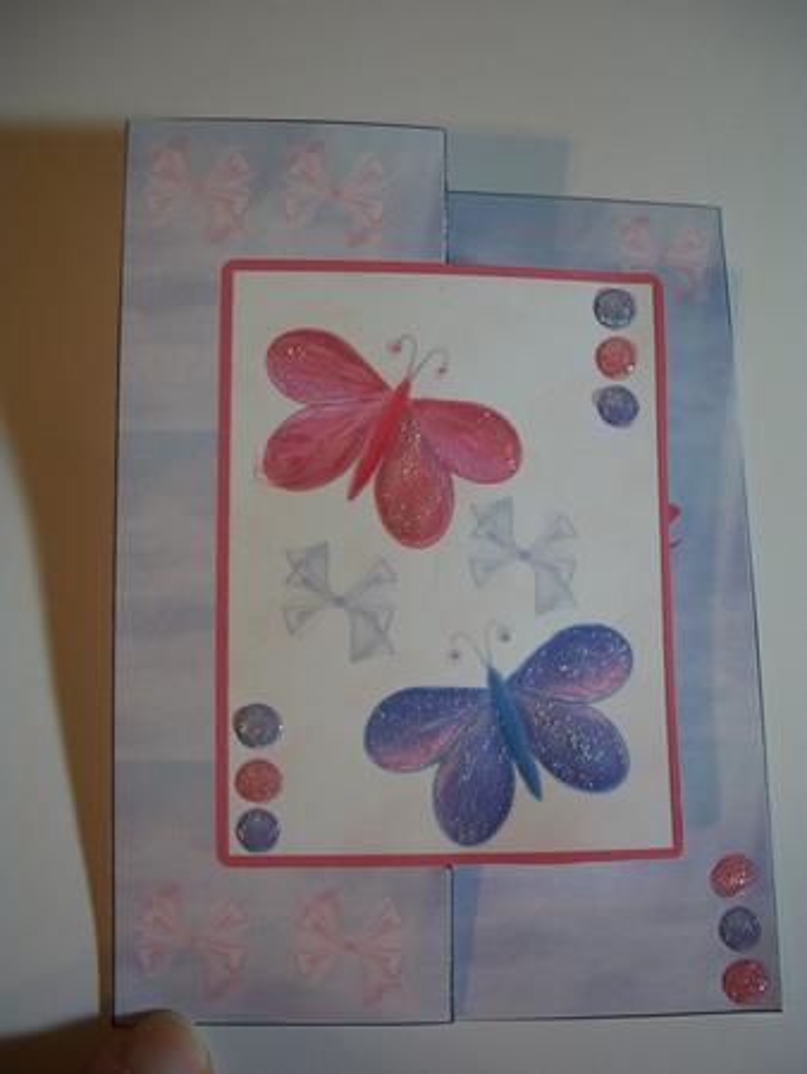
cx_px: 404
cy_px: 537
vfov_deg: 52.6
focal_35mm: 35
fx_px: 1087
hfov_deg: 40.7
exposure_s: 1/30
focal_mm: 6.3
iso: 160
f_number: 3.1
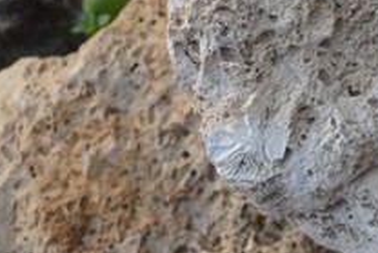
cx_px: 696
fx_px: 2858
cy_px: 70
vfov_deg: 5.1
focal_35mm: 272
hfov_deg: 7.3
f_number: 5.6
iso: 100
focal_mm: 42
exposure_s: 1/125
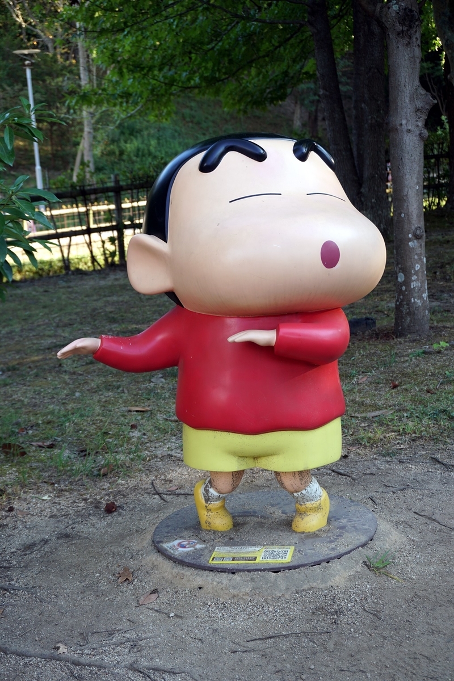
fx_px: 965
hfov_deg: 26.5
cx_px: 227
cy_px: 340
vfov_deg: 38.9
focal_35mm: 51
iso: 320
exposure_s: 1/160
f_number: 5.6
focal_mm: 34
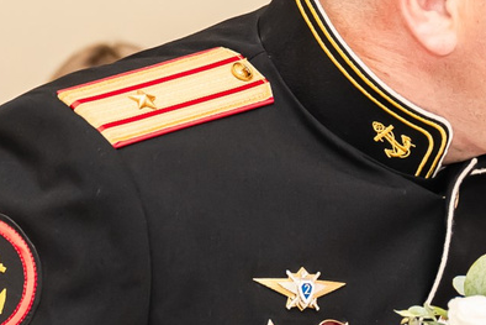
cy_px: 434
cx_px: 565
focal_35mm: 260
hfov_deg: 7.9
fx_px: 3511
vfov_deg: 5.3
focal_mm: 40
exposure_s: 1/250
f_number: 3.5
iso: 500
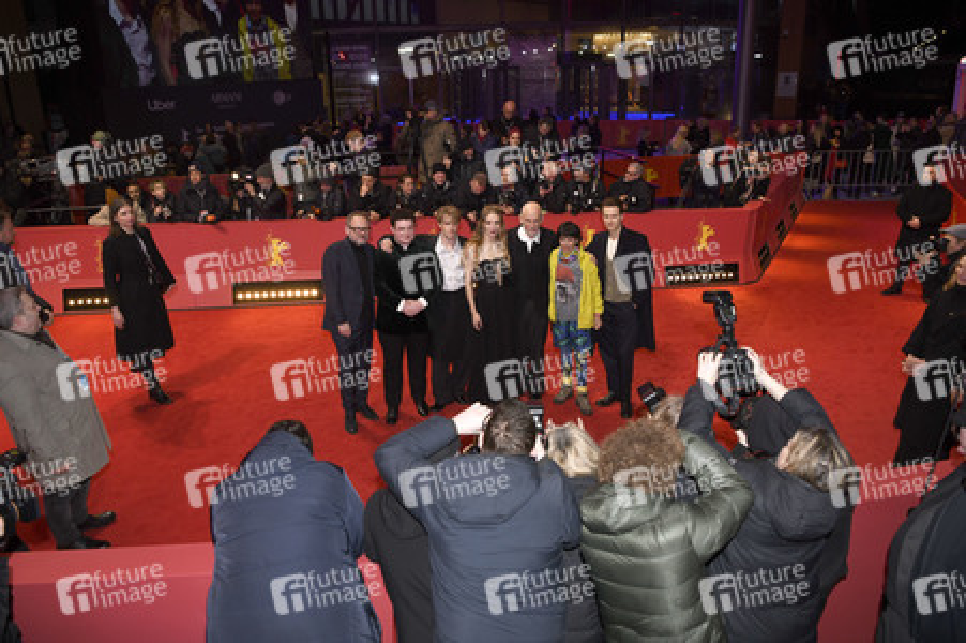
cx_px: 483
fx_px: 644
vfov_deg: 53.1
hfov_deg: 73.8
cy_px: 322
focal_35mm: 24
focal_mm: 24
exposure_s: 1/640
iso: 800
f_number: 4
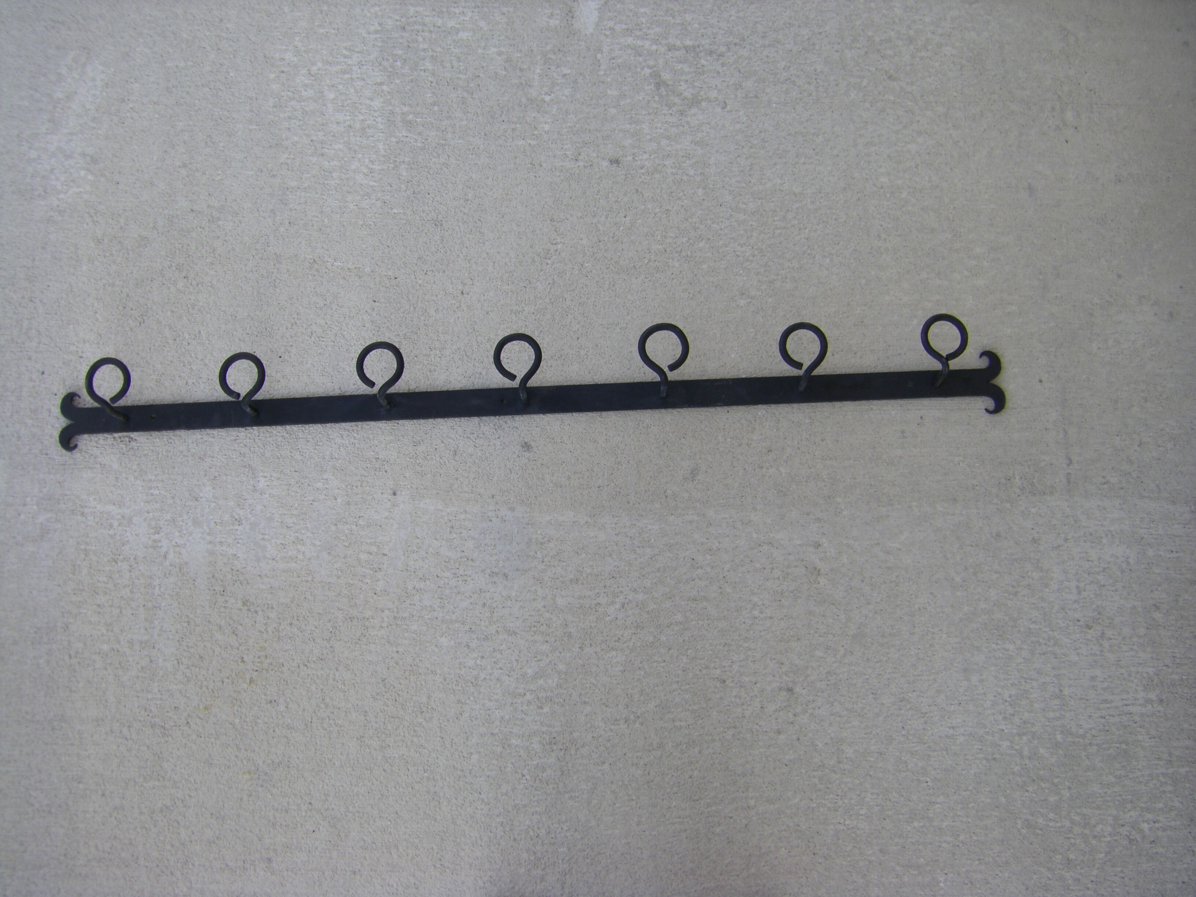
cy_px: 448
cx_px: 598
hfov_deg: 49.0
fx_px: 1313
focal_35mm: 38
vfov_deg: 37.7
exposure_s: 1/125
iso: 64
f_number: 3.5
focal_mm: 6.3
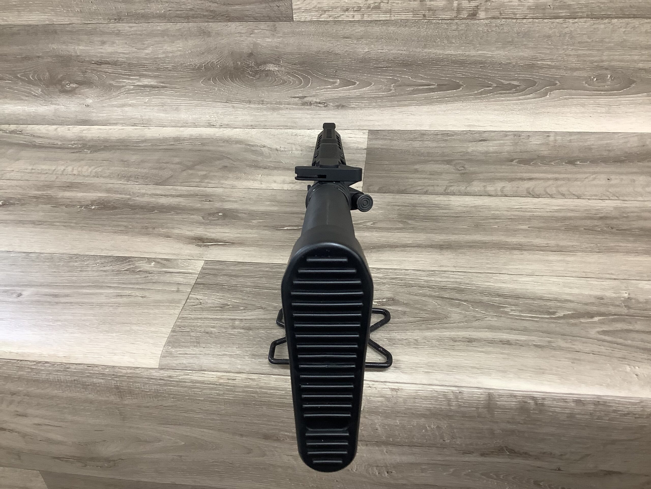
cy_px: 244
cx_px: 326
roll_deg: +1.3
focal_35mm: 31
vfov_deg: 45.4
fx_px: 583
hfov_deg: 58.4
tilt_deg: -37.2
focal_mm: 3.3
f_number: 2.4
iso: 125
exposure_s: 1/60
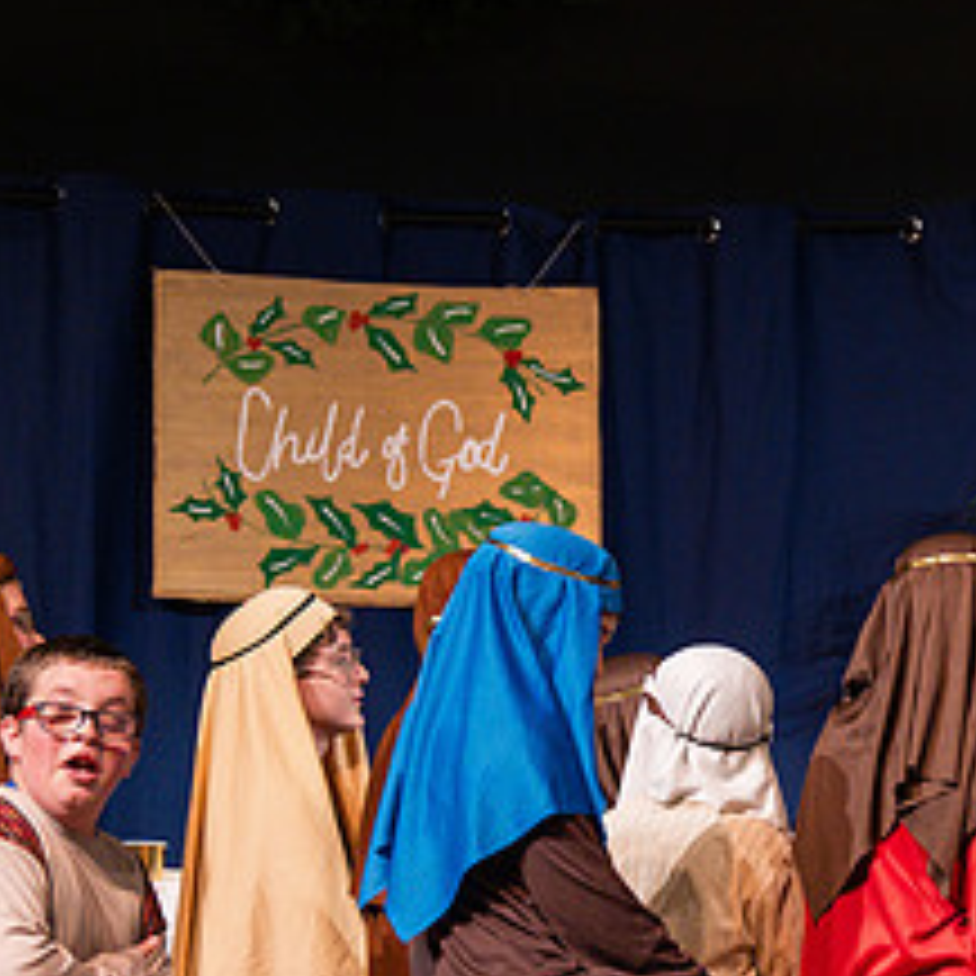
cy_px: 677
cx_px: 1093
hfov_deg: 9.7
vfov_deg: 9.8
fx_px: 5710
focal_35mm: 179
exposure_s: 1/400
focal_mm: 70
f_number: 2.8
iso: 1000
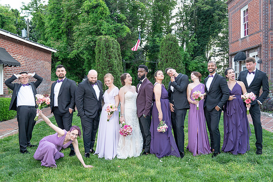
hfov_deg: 66.8
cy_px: 83
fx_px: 207
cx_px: 140
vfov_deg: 47.4
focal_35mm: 27
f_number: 4
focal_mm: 25
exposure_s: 1/200
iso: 250
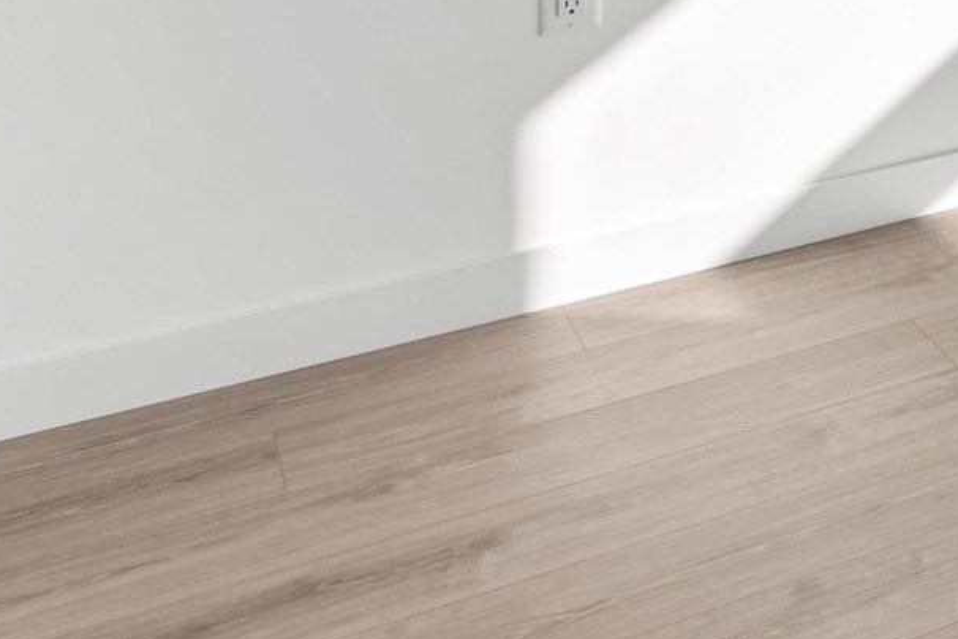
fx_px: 1889
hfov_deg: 20.1
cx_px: 1750
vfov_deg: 16.2
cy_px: -515
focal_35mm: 71
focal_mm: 14
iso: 100
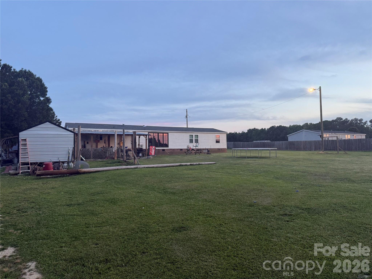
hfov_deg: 71.6
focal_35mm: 24
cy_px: 140
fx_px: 258
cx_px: 186
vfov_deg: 56.8
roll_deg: +1.6
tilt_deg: +3.2
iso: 200
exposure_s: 1/76
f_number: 1.78
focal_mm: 6.76
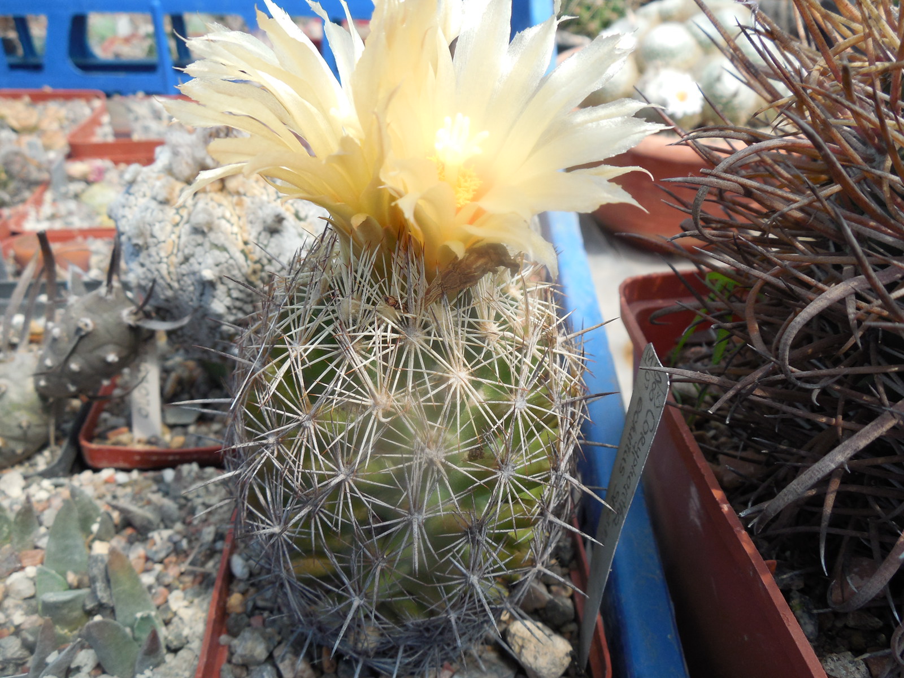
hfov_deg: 58.4
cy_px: 339
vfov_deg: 45.4
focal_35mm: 31
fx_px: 810
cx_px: 452
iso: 125
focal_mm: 5.6
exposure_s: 1/320
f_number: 3.6
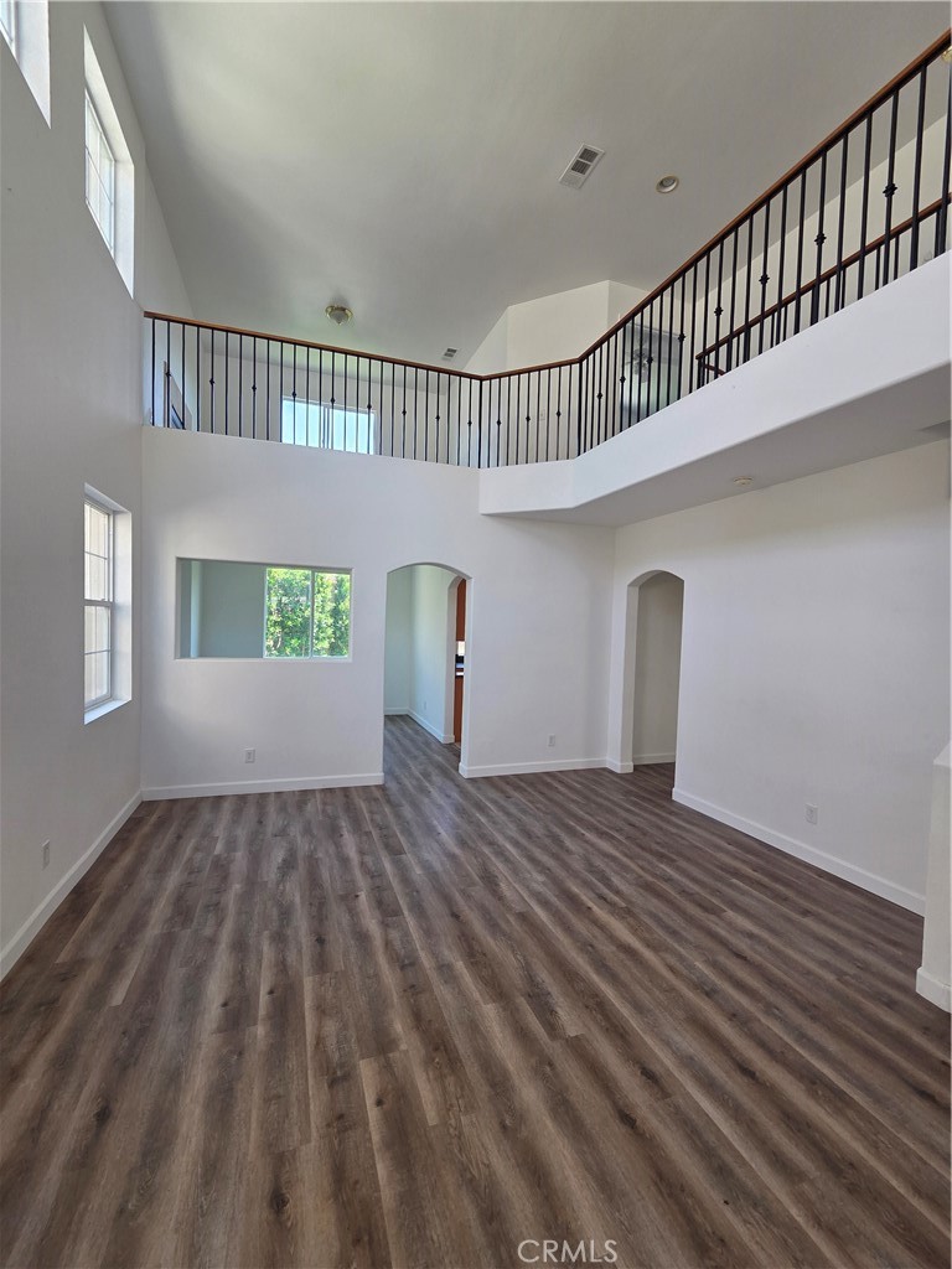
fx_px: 477
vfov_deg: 106.2
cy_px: 634
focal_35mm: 13
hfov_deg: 89.9
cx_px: 476
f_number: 2.2
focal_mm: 2.2
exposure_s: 1/120
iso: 80
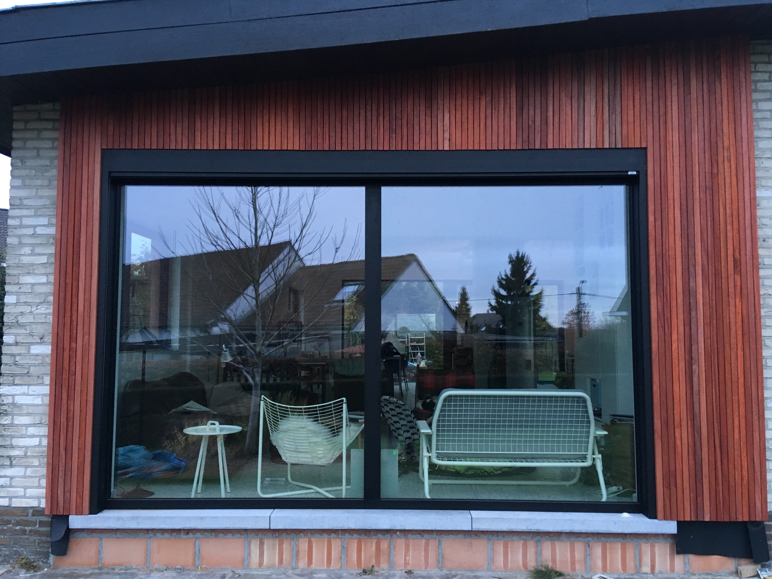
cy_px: 290
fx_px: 647
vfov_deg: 48.2
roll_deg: -0.7
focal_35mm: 29
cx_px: 386
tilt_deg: +2.9
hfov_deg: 61.7
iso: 125
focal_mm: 4.15
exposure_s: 1/33
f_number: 2.2
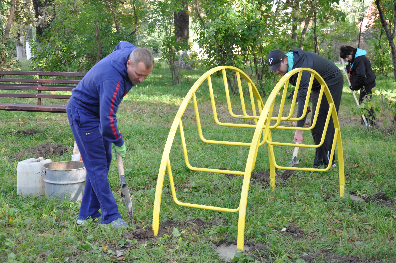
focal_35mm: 78
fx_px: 857
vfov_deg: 17.4
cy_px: 132
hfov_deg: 26.0
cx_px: 198
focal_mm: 52
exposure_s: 1/40
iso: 200
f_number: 6.3
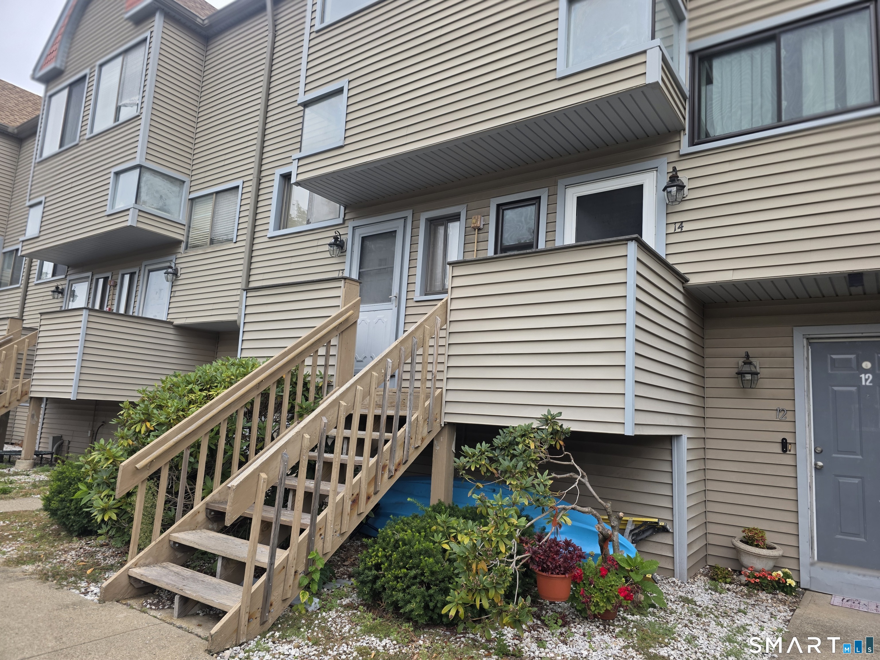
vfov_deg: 58.9
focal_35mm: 23
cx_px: 440
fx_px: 585
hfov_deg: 73.9
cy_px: 330
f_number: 1.7
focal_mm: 6.3
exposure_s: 1/2000
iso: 100
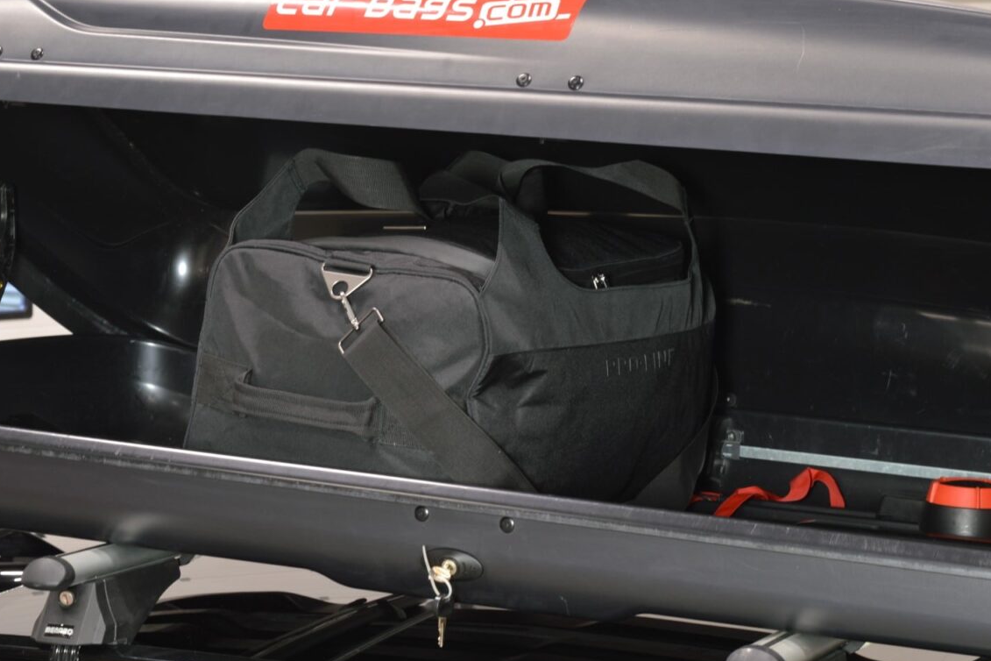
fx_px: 2409
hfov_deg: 23.2
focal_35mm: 88
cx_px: 485
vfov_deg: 15.6
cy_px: 333
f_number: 11
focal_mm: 55
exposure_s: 1.3
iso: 200
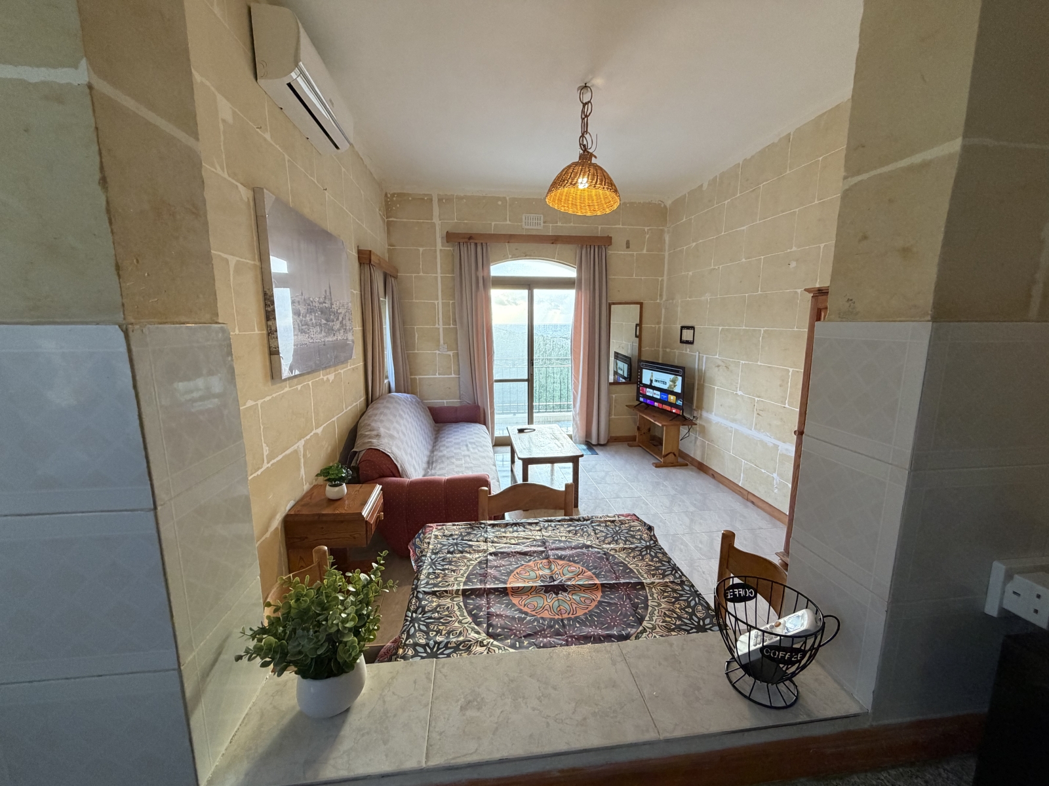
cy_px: 393
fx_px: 424
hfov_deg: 102.1
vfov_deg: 85.7
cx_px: 524
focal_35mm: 14
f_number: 2.2
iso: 250
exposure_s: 1/50
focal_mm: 2.22
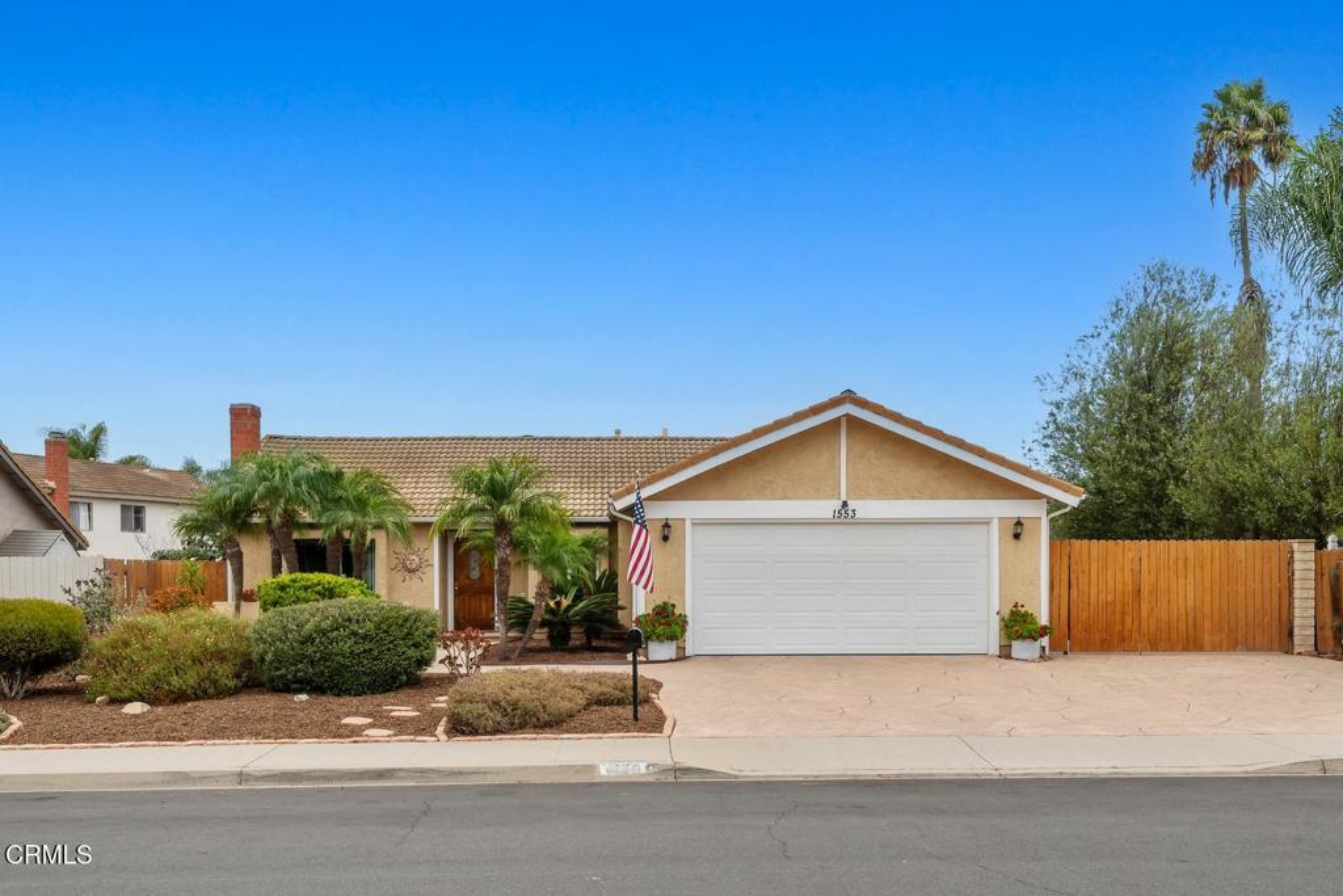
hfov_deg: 53.1
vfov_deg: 36.9
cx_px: 672
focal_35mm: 36
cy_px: 448
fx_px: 1343
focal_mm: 24
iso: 250
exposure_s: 1/200
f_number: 11
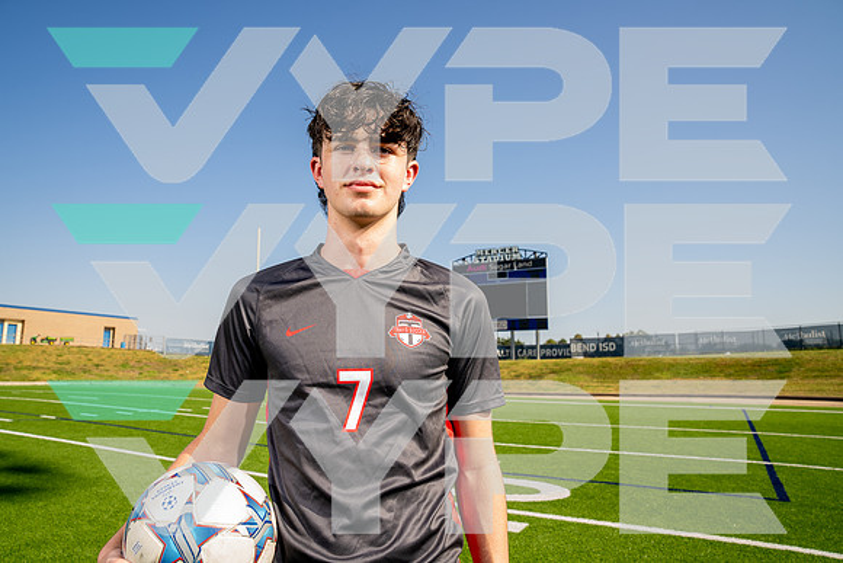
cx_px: 422
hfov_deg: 73.7
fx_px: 562
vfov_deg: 53.2
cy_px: 282
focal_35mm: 24
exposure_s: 1/125
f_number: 7.1
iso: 50
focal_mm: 24
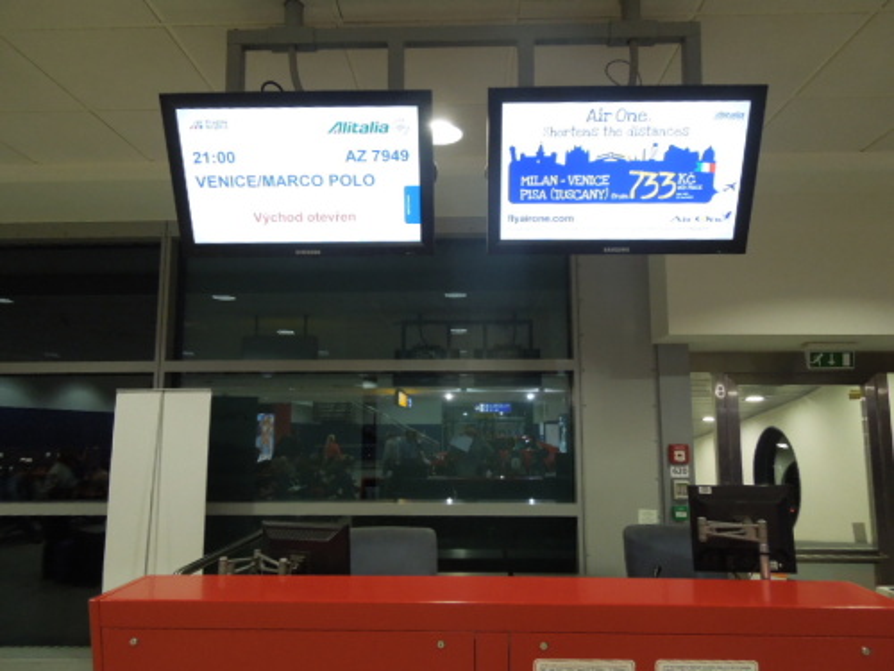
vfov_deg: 54.9
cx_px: 447
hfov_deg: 69.4
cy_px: 336
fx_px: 646
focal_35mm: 25
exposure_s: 1/30
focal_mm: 4.5
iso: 400
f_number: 3.3
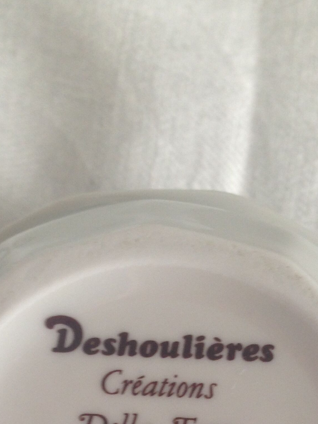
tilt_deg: -82.4
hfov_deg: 20.7
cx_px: 162
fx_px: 870
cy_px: 420
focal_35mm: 71
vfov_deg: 26.0
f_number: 2.4
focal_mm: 4.12
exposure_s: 1/20
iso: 64
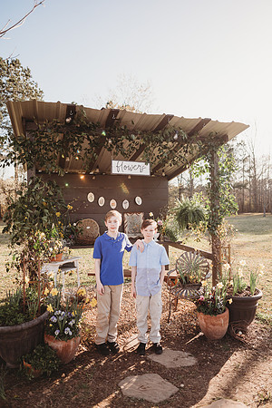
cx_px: 136
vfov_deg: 73.7
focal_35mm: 24
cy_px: 204
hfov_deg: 53.1
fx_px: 272
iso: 100
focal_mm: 24
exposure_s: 1/800
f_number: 2.5
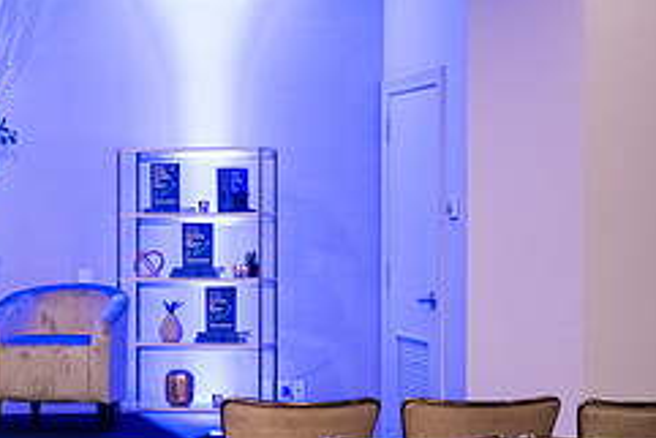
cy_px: 260
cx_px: -24
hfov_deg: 18.7
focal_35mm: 106
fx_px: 1933
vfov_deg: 12.9
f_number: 3
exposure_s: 1/200
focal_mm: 44
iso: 4500
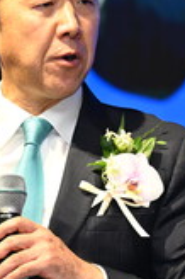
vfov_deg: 3.4
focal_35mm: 604
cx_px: -42
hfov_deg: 2.3
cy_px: 140
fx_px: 4665
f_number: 3.5
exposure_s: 1/200
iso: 800
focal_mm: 165
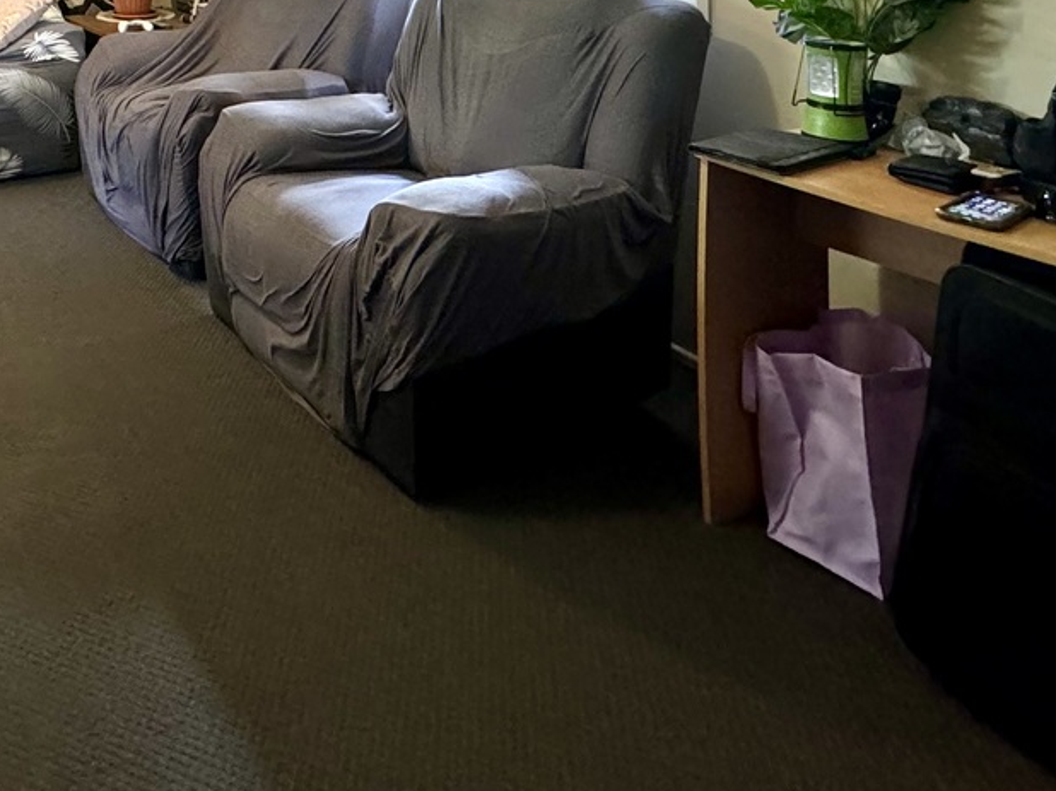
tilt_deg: +1.0
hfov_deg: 50.0
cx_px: 179
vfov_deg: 33.9
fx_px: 1037
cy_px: -155
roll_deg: +1.3
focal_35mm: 34
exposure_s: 1/50
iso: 320
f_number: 2.2
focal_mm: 2.22
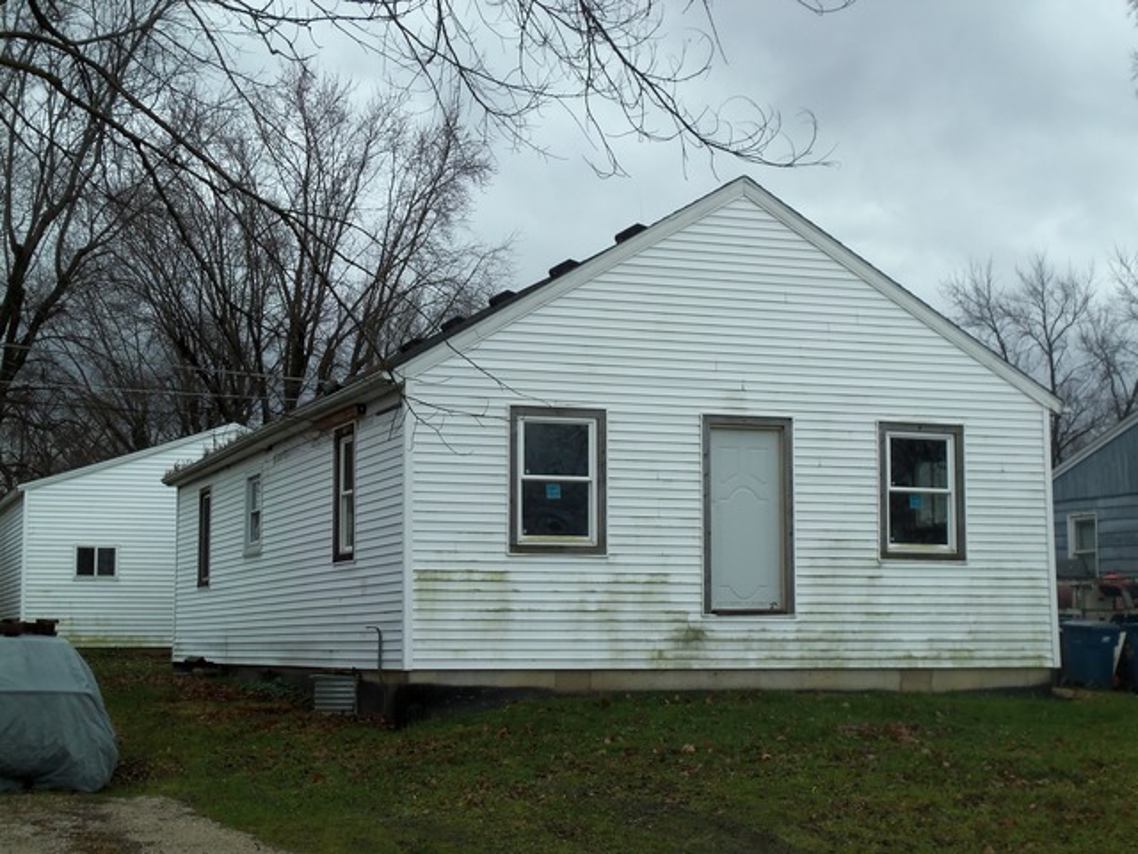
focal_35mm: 62
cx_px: 569
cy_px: 427
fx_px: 2038
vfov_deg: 23.7
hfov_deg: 31.2
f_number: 4
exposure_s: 1/200
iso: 80
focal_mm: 11.1
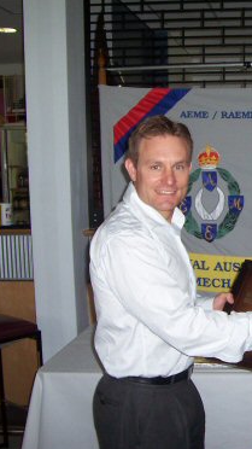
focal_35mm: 55
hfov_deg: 21.0
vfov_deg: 37.9
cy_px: 228
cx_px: 262
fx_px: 654
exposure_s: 1/60
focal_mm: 5.6
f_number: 2.8
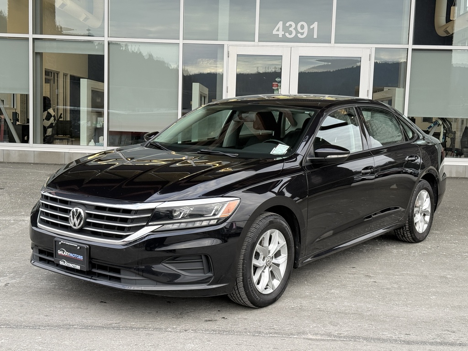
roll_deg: -1.4
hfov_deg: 39.7
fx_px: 649
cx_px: 234
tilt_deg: -4.7
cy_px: 176
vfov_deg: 30.3
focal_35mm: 48
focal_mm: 6.76
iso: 80
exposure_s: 1/444
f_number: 1.78
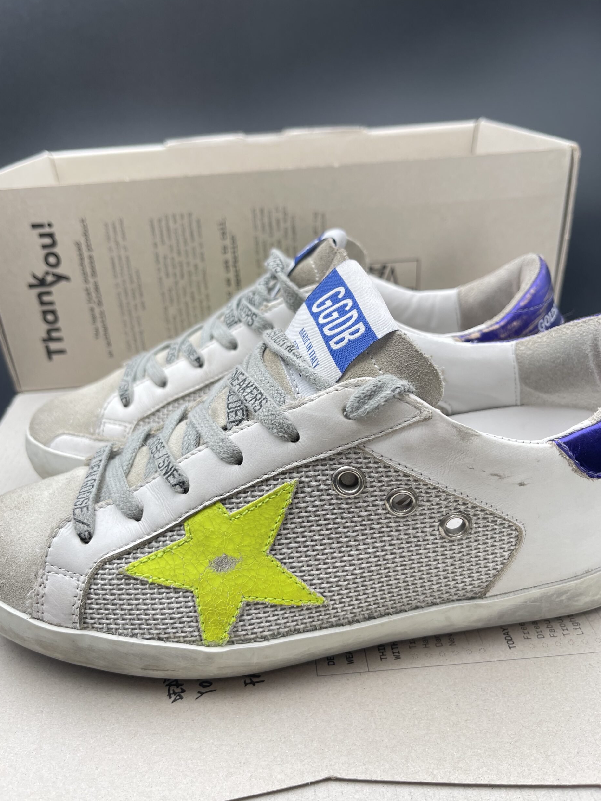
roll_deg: +4.2
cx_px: 289
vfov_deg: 65.3
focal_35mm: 27
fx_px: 625
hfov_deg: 51.3
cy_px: 412
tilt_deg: -30.0
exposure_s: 1/134
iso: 32
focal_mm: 5.1
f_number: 1.6
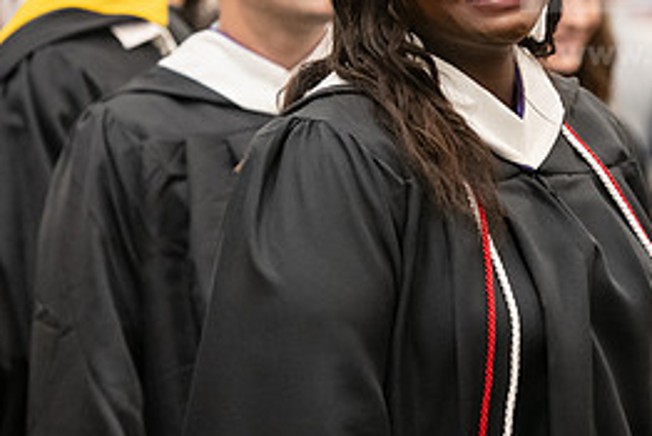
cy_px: 106
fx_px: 5418
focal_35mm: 299
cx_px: 445
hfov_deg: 6.9
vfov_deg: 4.6
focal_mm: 135
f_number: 3.2
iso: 3200
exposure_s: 1/200
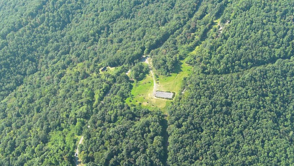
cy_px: 103
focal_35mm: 47
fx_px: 366
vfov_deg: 25.4
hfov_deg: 43.7
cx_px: 149
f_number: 2.8
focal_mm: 10.57
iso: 100
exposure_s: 1/267
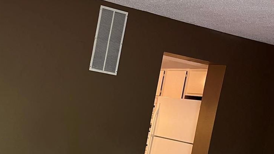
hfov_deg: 31.4
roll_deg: -9.8
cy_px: 139
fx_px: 450
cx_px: 4
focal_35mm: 62
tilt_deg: -6.1
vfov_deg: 19.1
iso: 250
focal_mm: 5.1
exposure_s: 1/60
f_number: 1.6
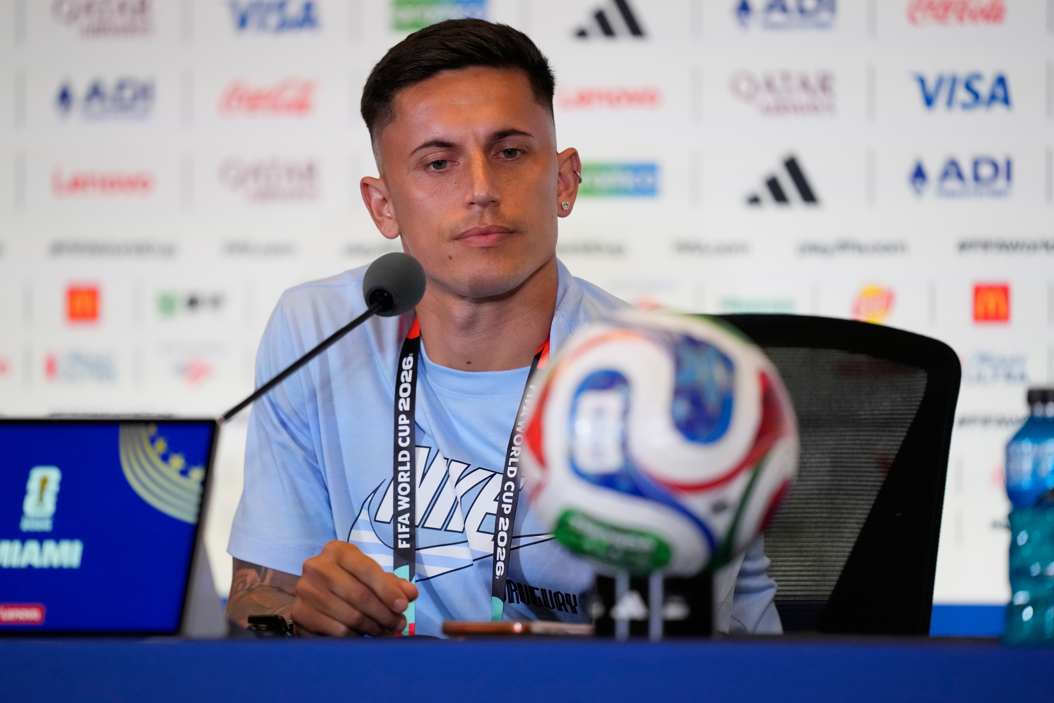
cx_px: 527
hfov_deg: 5.2
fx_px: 11710
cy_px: 352
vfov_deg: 3.4
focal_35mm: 400
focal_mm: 400
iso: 3200
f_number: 2.8
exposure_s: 1/1000
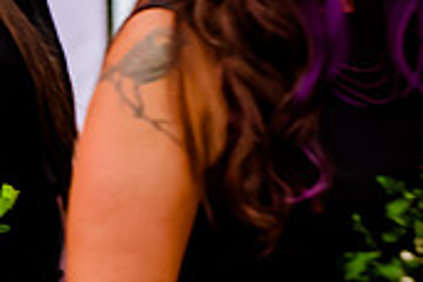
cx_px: -344
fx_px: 6415
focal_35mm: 546
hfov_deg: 3.7
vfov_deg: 2.5
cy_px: -117
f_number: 2.8
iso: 2500
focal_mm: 150
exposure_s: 1/60
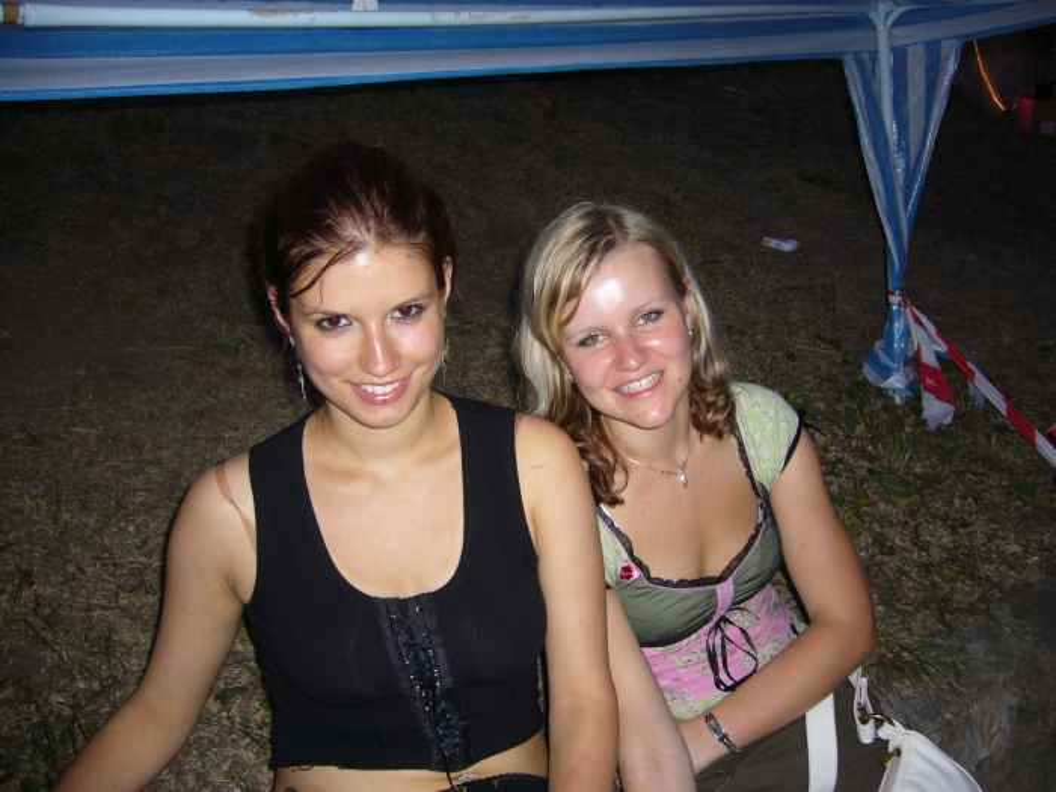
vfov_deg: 40.7
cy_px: 396
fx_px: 1068
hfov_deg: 52.6
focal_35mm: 35
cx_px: 528
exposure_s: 1/60
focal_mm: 5.8
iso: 100
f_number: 2.8
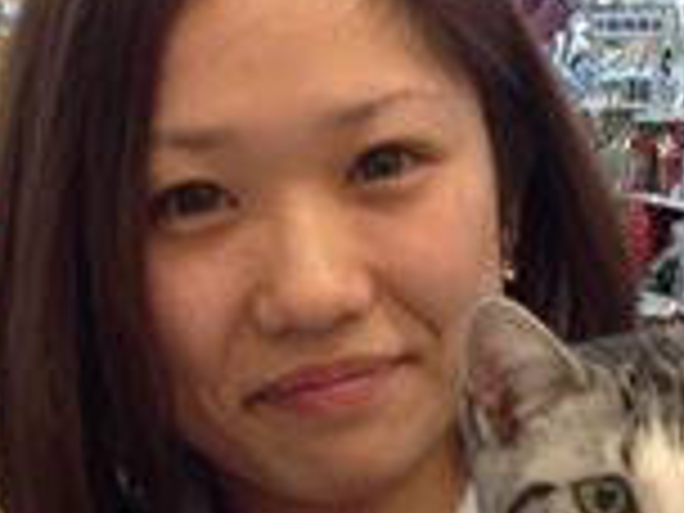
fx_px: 2727
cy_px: 405
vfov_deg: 10.7
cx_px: 423
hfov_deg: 14.3
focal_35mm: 138
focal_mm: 4.28
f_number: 2.4
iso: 64
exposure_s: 1/40
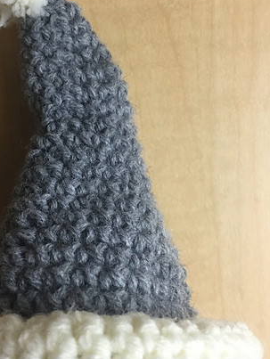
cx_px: 71
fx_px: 478
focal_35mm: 46
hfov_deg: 31.1
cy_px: 172
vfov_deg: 41.2
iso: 100
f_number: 2.2
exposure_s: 1/30
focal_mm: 4.15
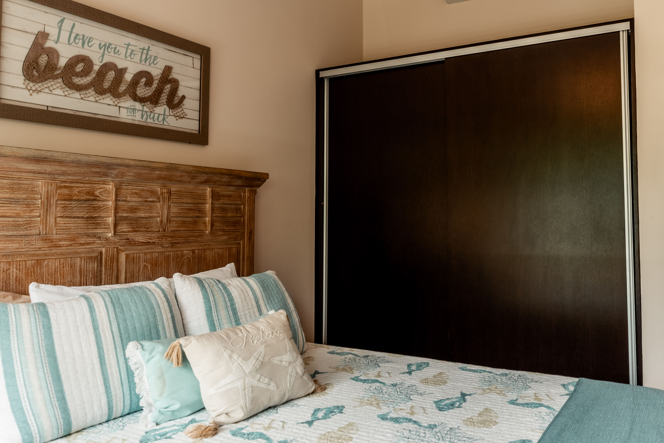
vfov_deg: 44.9
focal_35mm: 29
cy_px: 193
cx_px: 392
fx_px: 535
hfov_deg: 63.2
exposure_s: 1/125
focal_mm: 24
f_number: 9
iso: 100
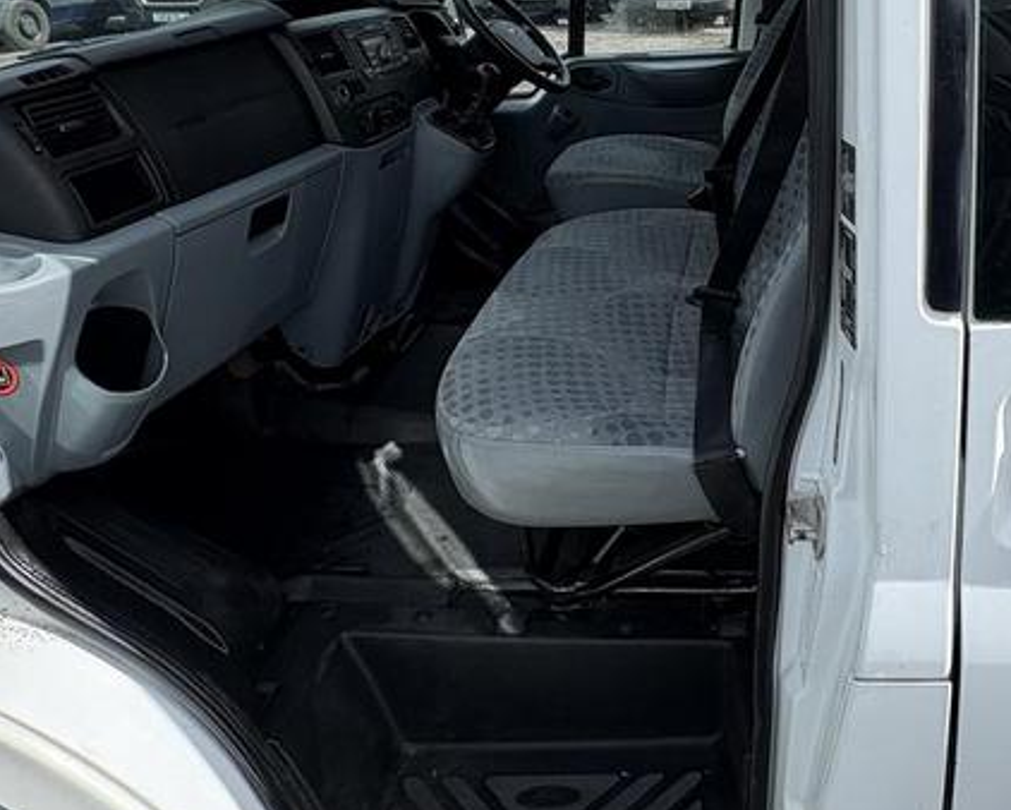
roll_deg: -3.8
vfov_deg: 47.9
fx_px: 868
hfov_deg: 58.1
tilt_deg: -10.8
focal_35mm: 29
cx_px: 724
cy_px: 189
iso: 64
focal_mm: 2.22
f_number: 2.2
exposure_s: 1/1110
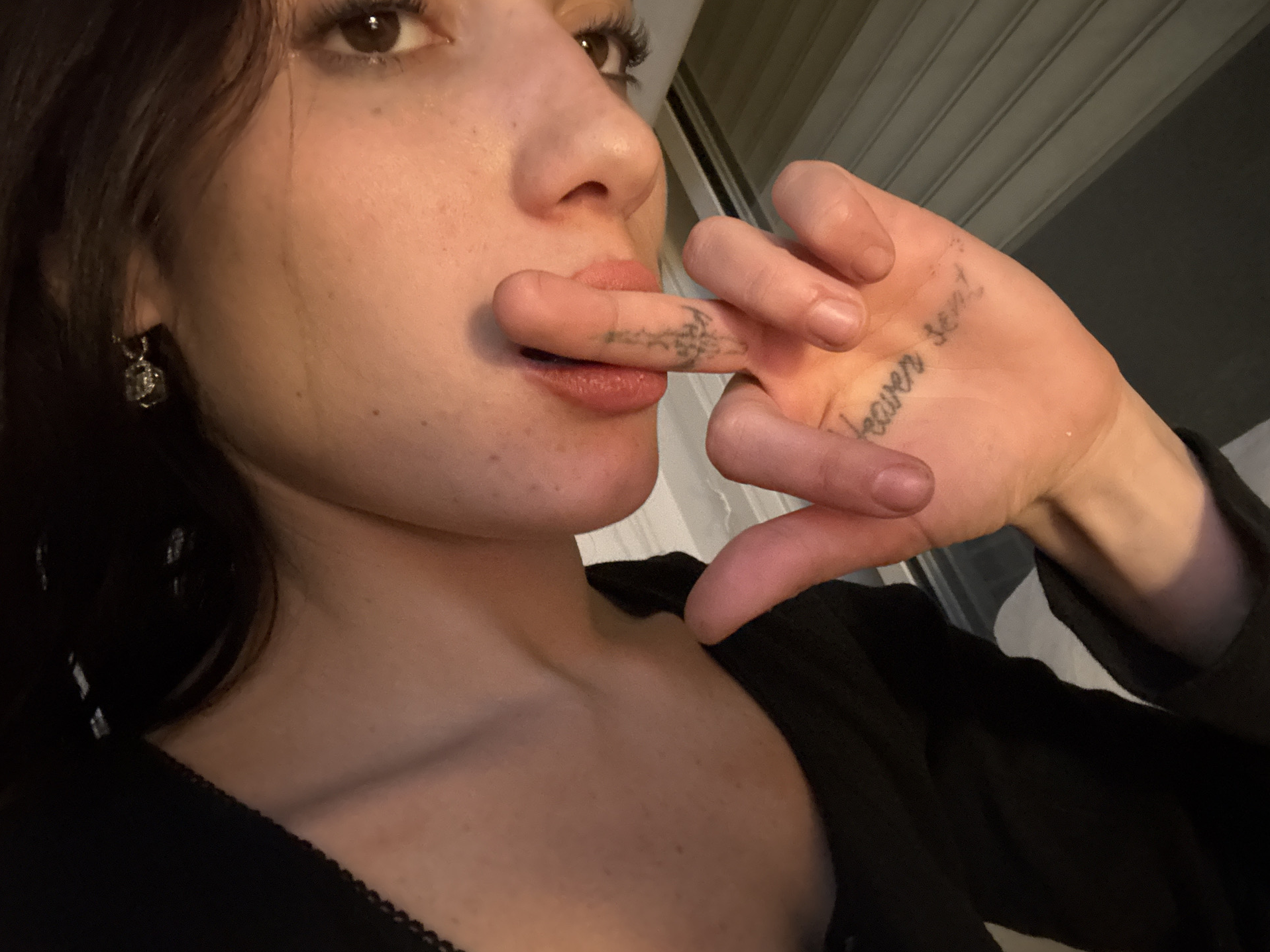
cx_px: 645
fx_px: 881
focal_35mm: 24
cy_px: 465
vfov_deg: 56.8
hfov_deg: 71.6
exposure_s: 1/24
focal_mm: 2.69
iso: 640
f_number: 1.9
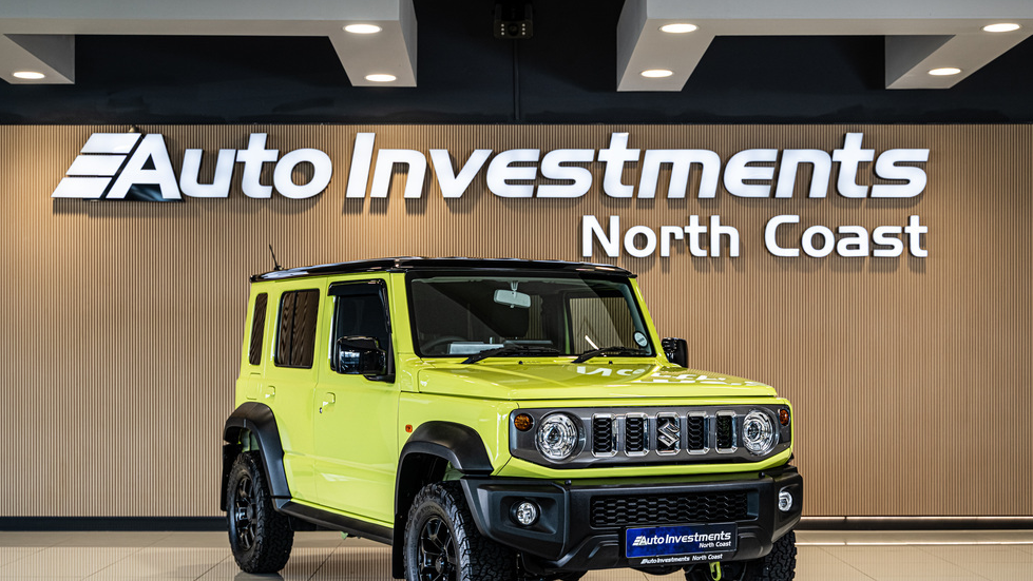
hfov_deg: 36.0
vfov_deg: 20.7
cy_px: 350
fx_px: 1589
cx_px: 504
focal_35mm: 58
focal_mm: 53
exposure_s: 1/125
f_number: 4
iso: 500
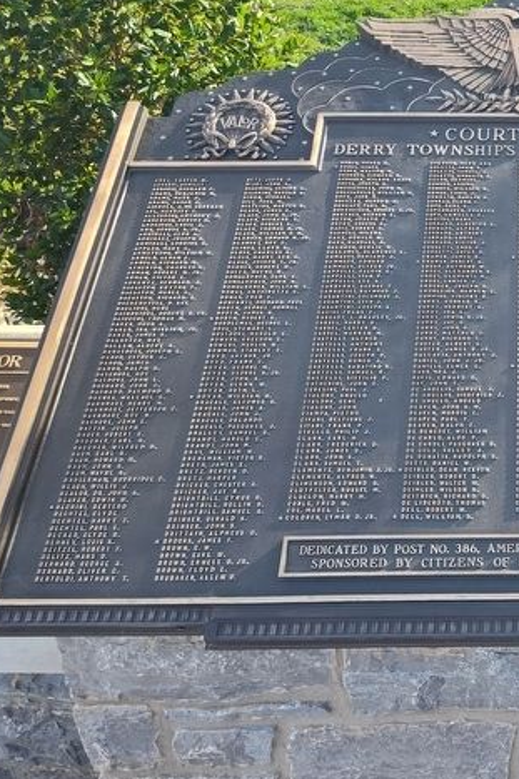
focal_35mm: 41
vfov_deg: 47.1
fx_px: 887
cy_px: 304
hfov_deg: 30.0
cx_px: 537
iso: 100
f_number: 1.8
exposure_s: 1/292
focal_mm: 5.56
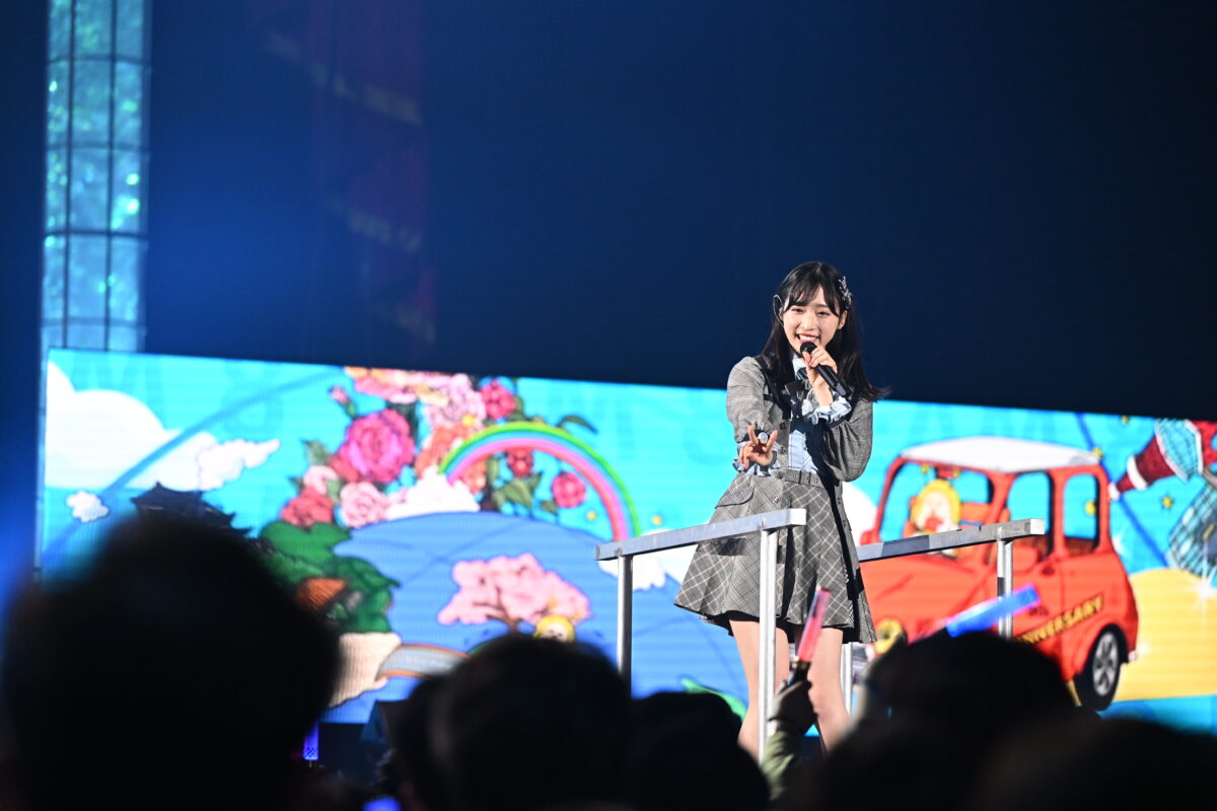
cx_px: 608
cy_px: 406
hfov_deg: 16.4
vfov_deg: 11.0
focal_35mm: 125
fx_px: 4225
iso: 3200
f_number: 2.8
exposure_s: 1/1600
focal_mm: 125
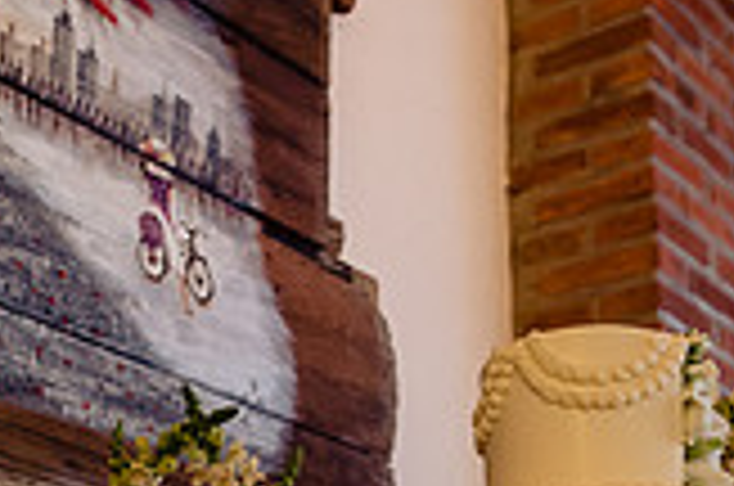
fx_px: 1791
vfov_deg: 14.1
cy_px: 803
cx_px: 90
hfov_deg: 22.7
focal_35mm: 88
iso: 1600
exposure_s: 1/100
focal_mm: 24
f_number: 2.8
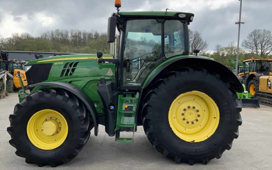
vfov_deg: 38.3
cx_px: 135
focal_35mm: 33
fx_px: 245
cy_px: 78
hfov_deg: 58.1
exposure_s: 1/1098
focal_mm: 3
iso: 16
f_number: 1.8
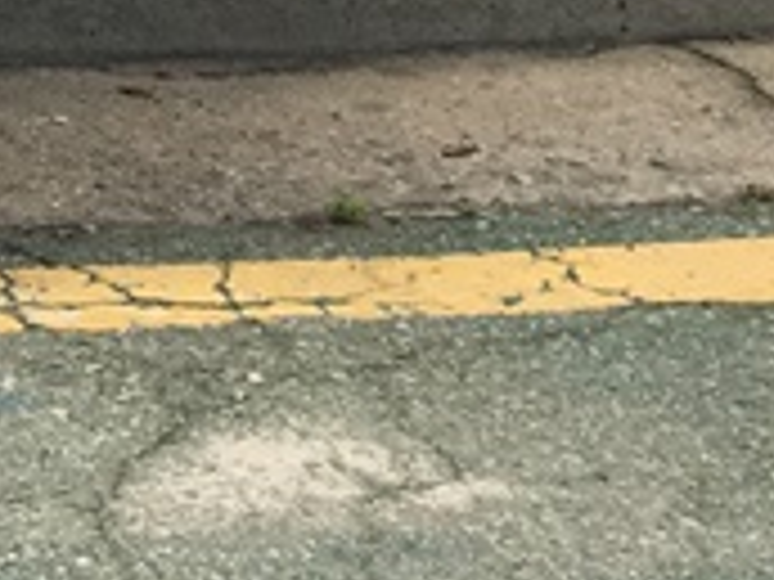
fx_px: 3779
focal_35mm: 169
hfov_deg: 9.9
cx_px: -1260
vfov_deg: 7.8
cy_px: -1066
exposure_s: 1/596
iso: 25
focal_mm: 4.15
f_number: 2.2
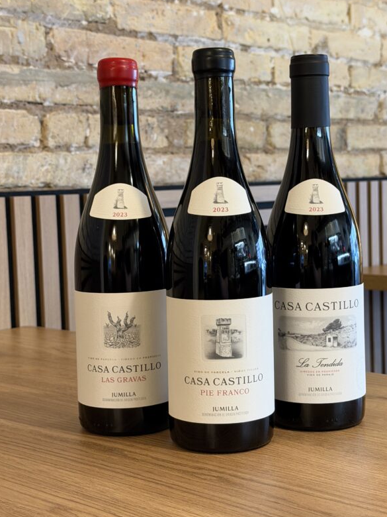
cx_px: 230
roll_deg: +1.6
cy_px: 235
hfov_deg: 23.3
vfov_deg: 30.7
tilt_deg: -3.5
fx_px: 939
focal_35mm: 63
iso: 250
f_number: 1.78
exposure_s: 1/50
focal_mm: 6.76
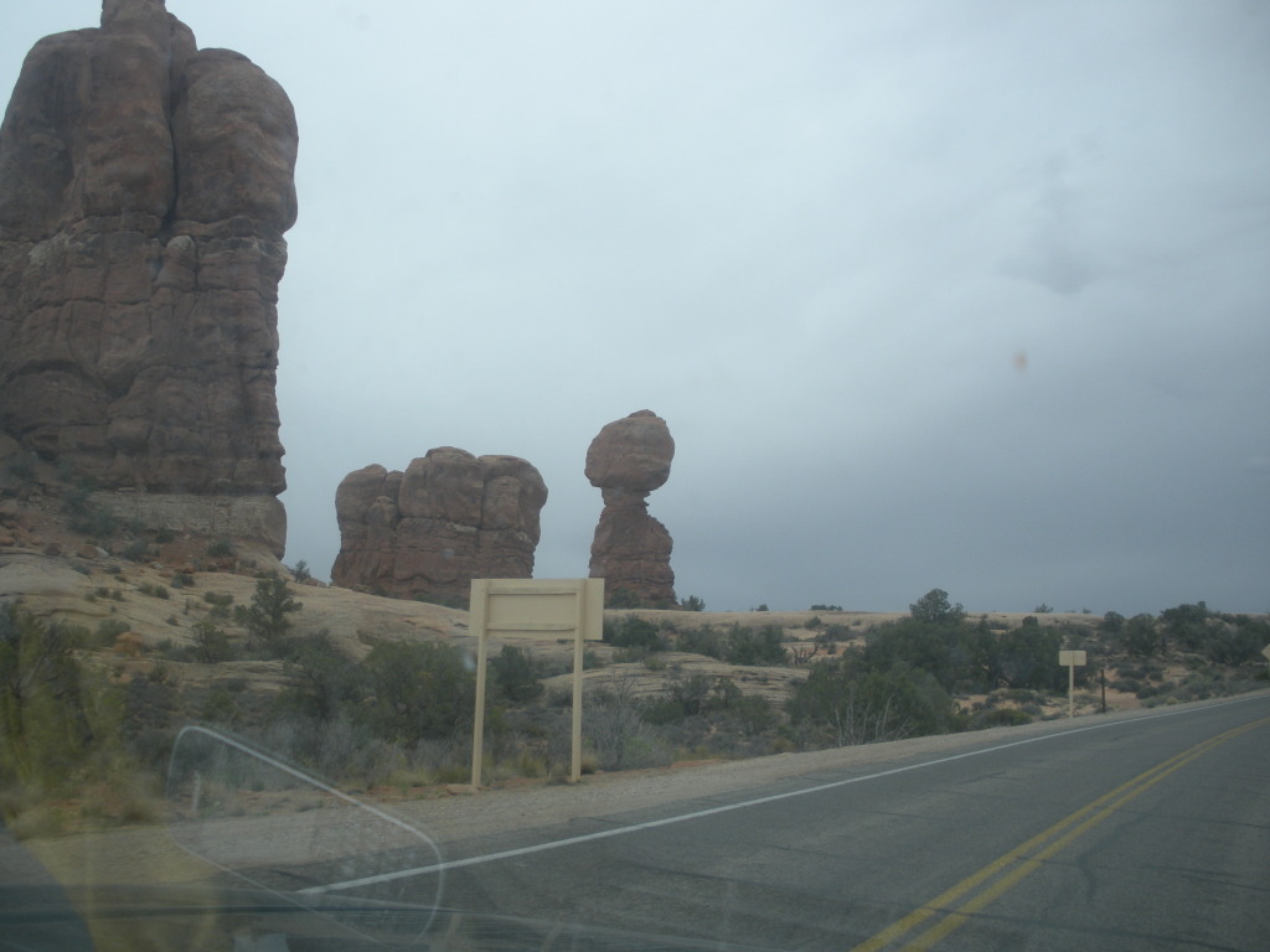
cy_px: 476
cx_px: 635
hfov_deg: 51.4
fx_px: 1321
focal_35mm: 36
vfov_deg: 39.7
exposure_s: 1/622
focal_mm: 6.3
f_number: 3.5
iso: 64
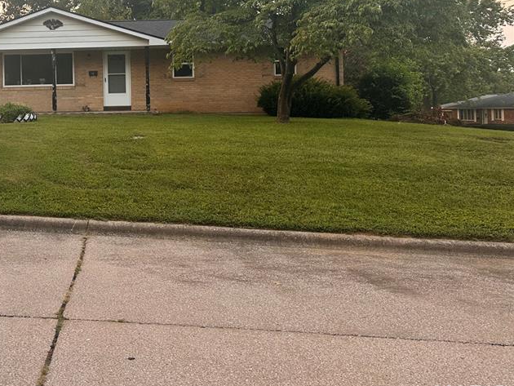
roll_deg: +0.8
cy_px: 98
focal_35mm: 39
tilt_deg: +0.8
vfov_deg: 36.0
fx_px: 579
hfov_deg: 45.3
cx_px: 98
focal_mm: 6.86
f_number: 1.78
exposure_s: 1/203
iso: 64
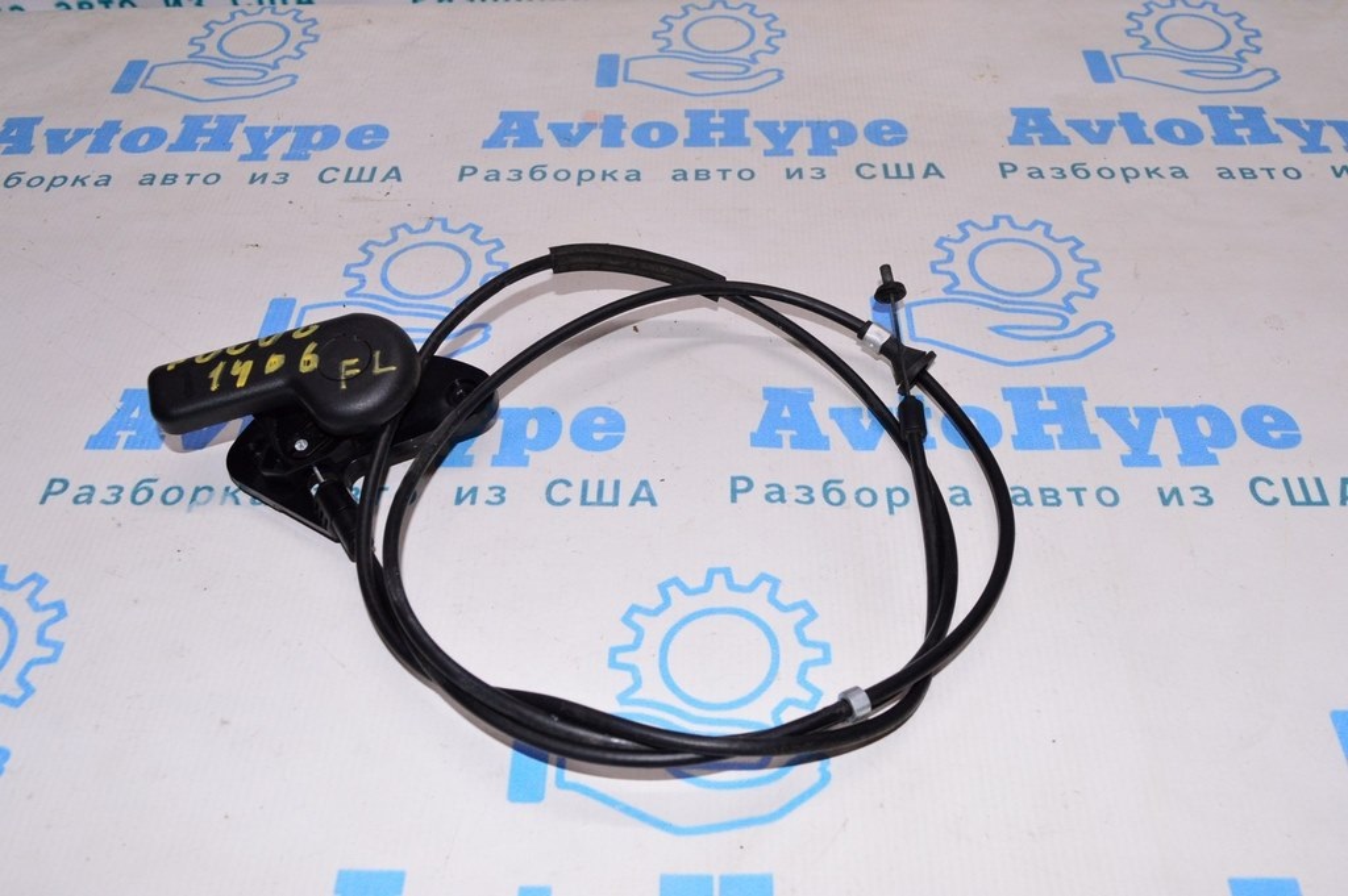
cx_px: 674
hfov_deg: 57.3
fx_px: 1235
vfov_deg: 39.9
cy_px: 448
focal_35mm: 33
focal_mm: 22
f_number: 8
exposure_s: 1/200
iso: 1600
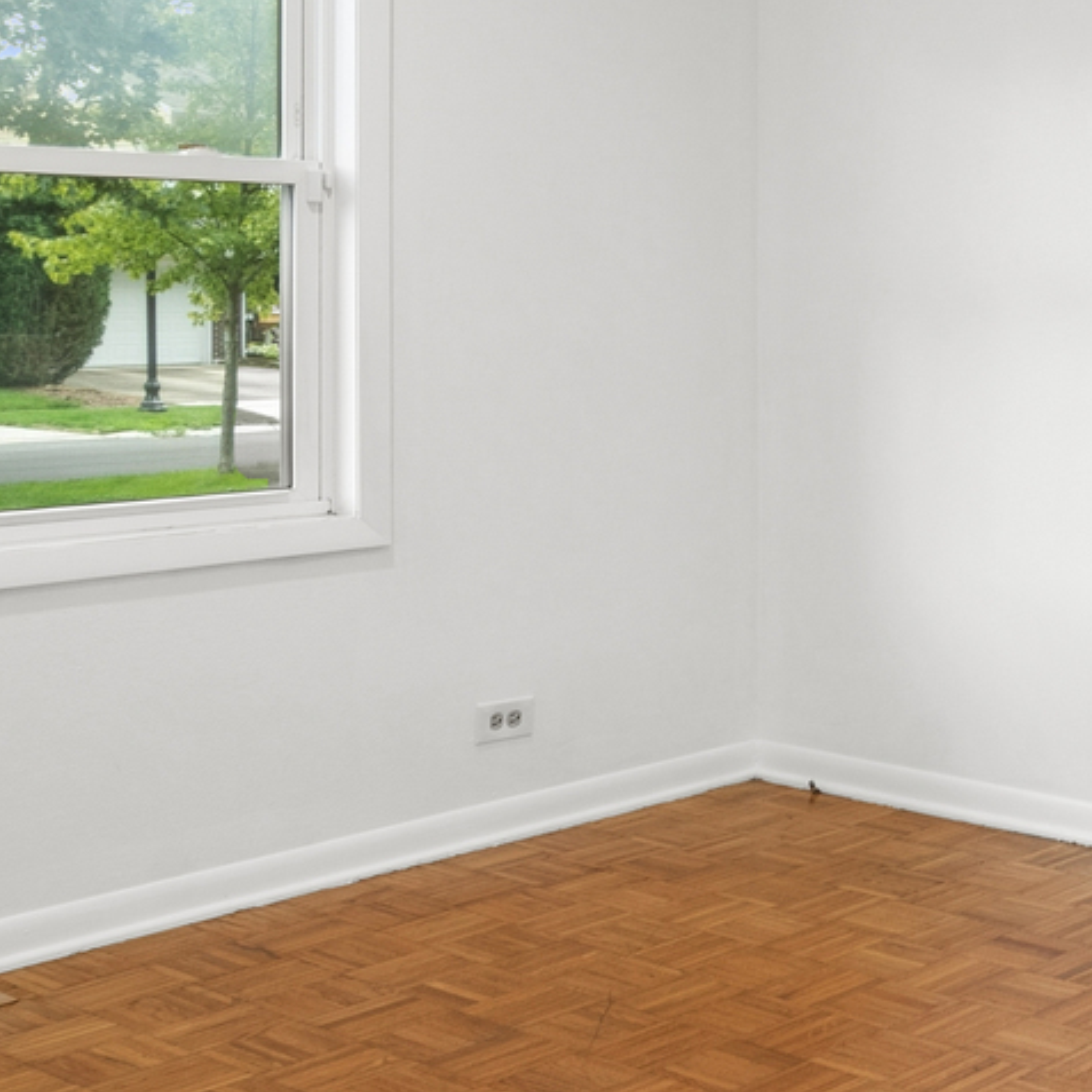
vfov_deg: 32.2
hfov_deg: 27.3
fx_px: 1856
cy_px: 279
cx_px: 1426
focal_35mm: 52
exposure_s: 1/8
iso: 200
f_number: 8
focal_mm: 12
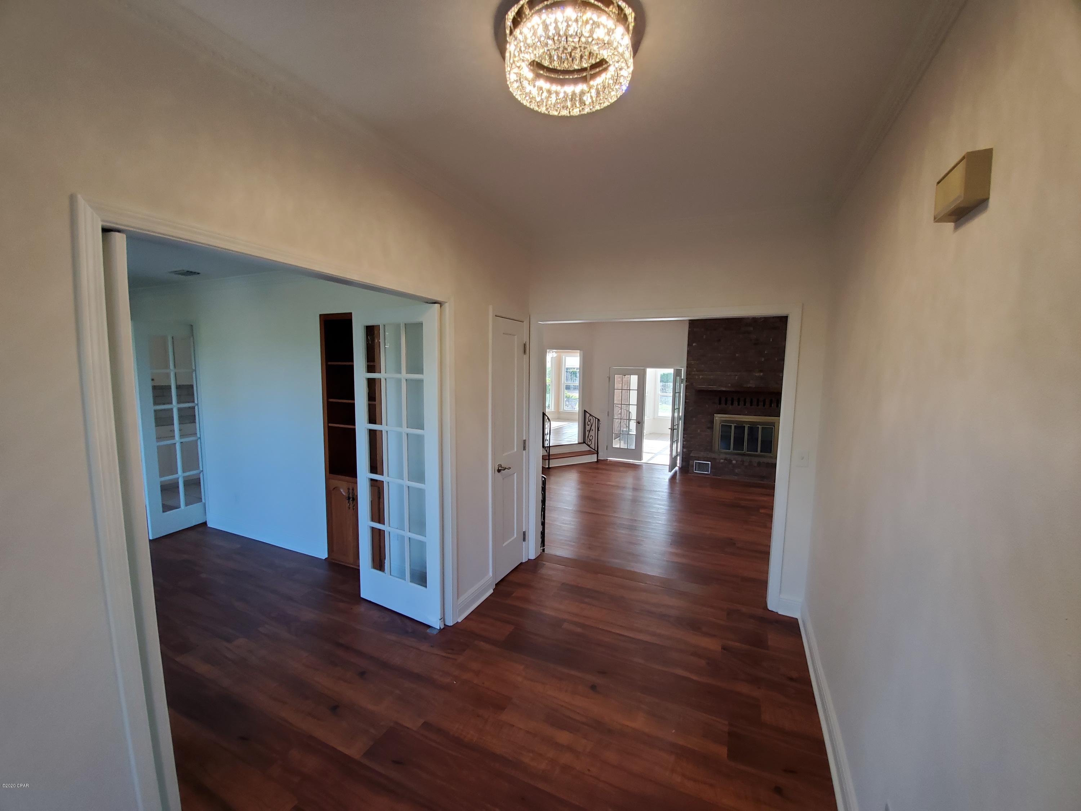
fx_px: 406
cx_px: 540
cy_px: 406
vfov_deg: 89.9
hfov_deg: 106.2
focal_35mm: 13
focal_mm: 1.8
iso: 125
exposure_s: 1/59
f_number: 2.2
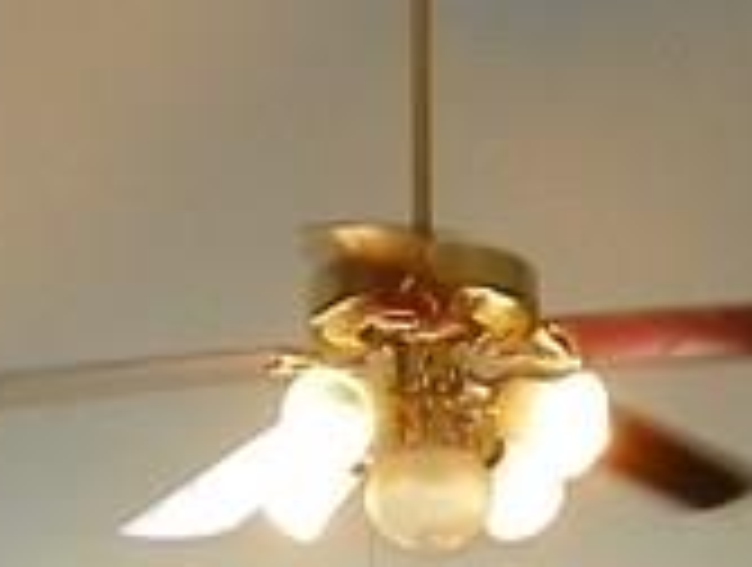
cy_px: 1436
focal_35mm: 159
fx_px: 3462
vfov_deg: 8.4
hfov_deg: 12.4
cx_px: 221
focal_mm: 4.6
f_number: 2.8
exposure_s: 1/125
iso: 160
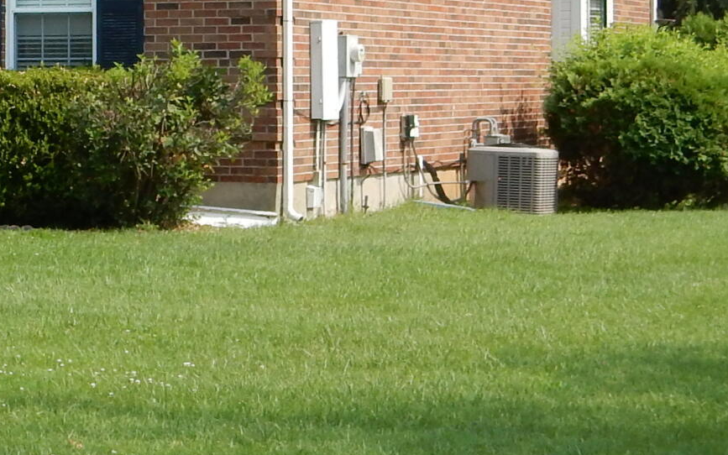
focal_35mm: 132
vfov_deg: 9.9
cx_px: -104
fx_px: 2619
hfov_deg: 15.3
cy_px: 26
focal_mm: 6.4
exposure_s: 1/800
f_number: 4
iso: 125
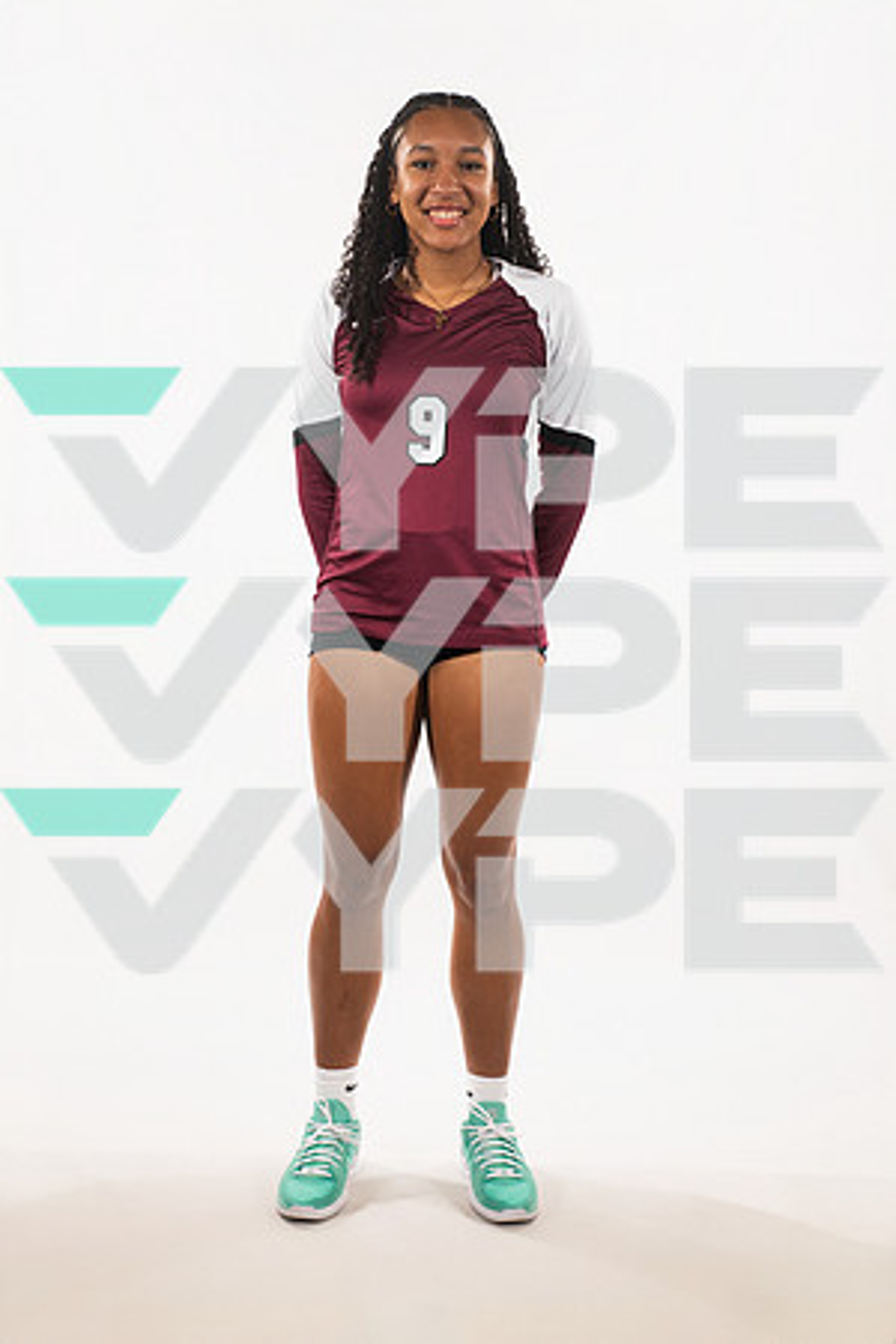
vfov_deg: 42.7
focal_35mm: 46
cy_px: 672
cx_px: 448
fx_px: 1717
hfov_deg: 29.2
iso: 500
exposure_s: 1/320
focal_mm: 46
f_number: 7.1
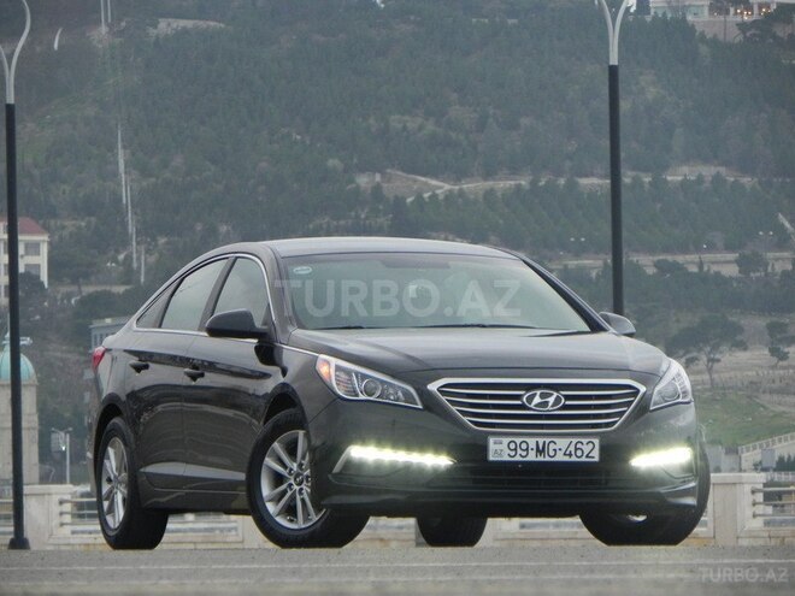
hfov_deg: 5.9
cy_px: 298
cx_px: 398
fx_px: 7740
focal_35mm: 337
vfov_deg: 4.4
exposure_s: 1/47.4
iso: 400
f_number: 5
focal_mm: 59.9
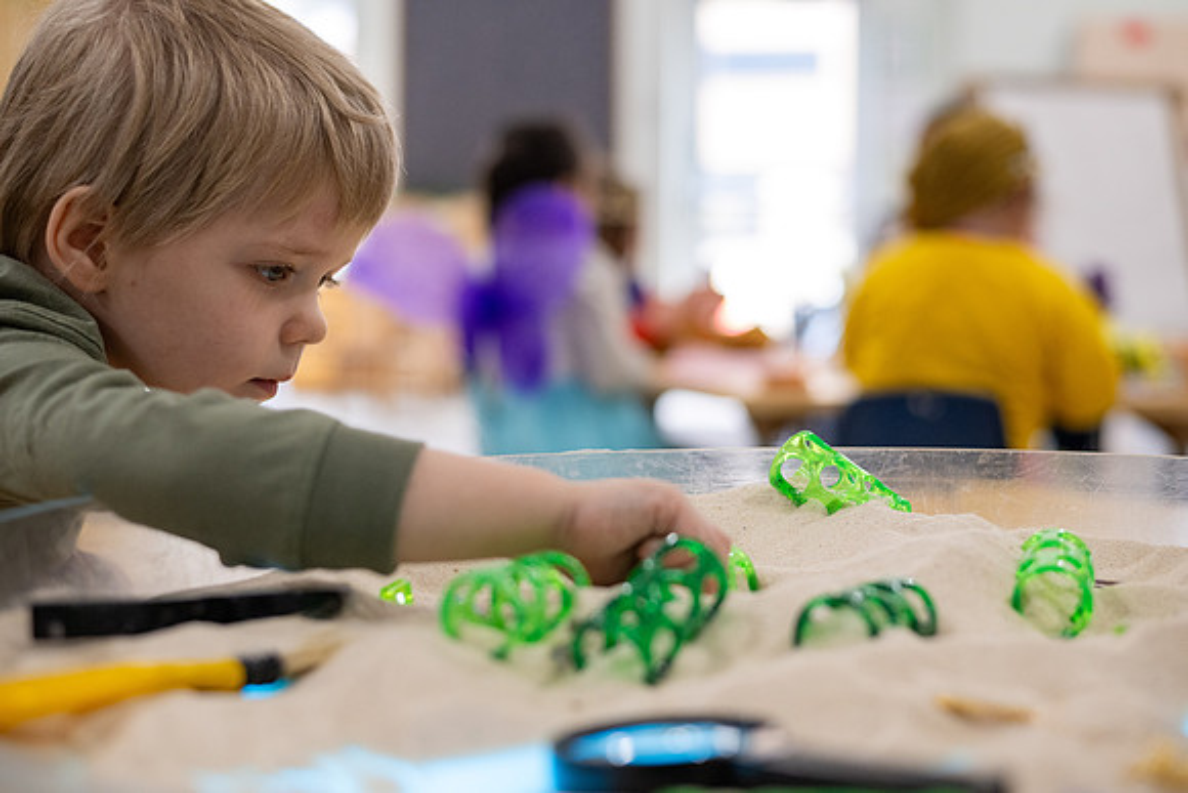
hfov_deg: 39.6
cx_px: 594
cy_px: 396
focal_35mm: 50
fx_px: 1650
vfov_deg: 27.0
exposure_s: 1/500
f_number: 2.8
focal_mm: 50
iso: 1600
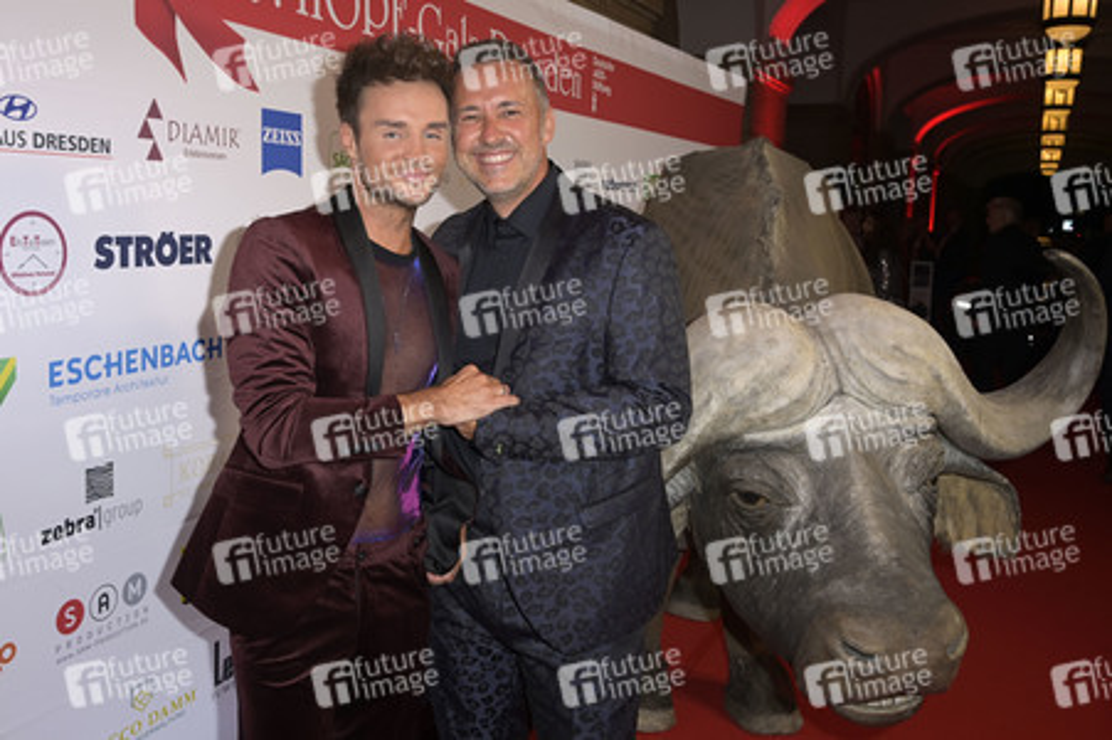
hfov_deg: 63.7
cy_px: 370
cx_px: 556
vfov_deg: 44.9
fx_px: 895
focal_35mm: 29
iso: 640
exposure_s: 1/250
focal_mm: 29
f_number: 5.6
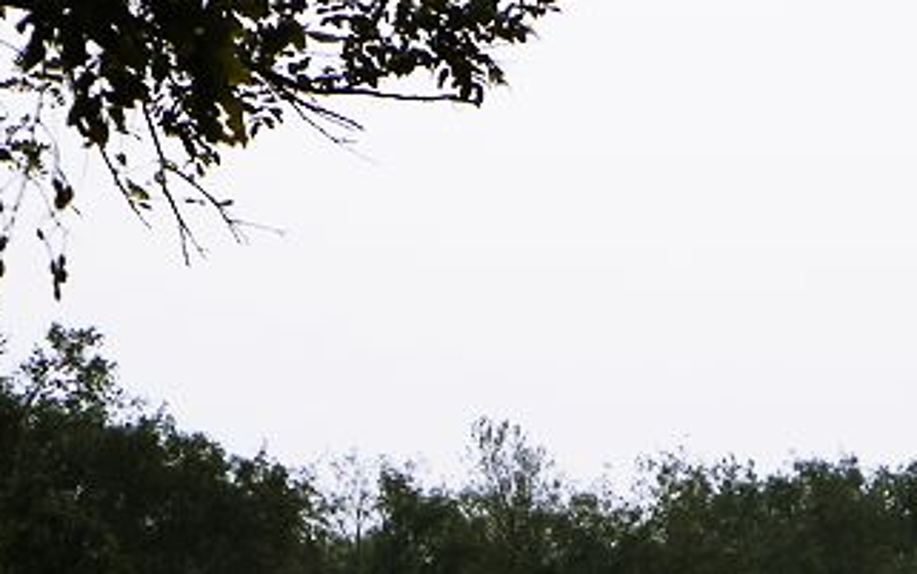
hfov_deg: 8.8
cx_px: 623
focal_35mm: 238
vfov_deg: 5.5
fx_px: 5951
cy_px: 761
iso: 100
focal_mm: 16
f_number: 5.6
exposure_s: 1/400
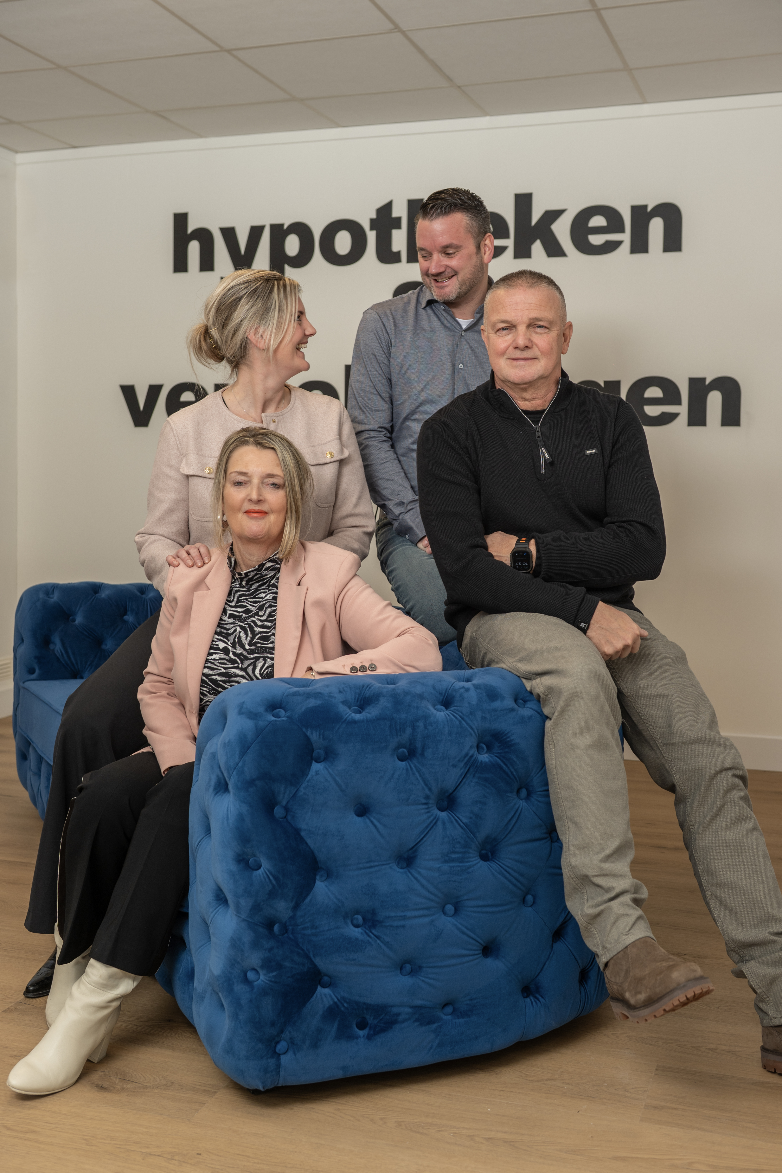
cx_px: 391
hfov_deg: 35.1
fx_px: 1238
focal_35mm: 38
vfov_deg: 50.7
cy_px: 586
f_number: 4
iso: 100
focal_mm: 38
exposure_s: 1/100
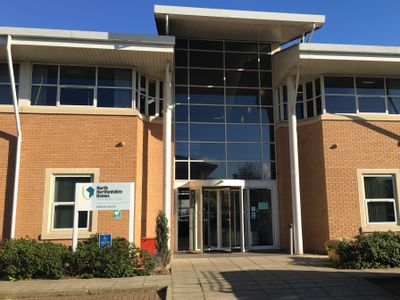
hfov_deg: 61.7
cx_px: 200
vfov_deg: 48.2
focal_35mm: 29
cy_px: 150
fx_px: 335
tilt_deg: +9.3
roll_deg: +0.0
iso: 25
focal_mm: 4.15
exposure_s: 1/1040
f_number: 2.2
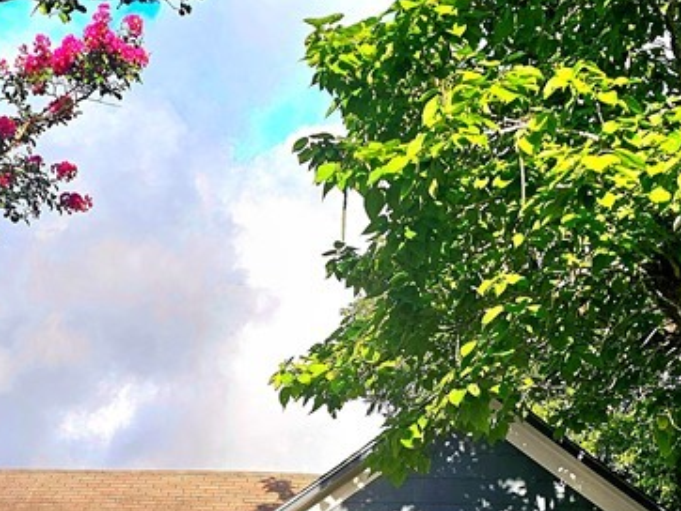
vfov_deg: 21.8
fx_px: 1280
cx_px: 310
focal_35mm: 65
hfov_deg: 29.8
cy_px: 503
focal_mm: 6.3
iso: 20
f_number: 1.7
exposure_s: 1/1429
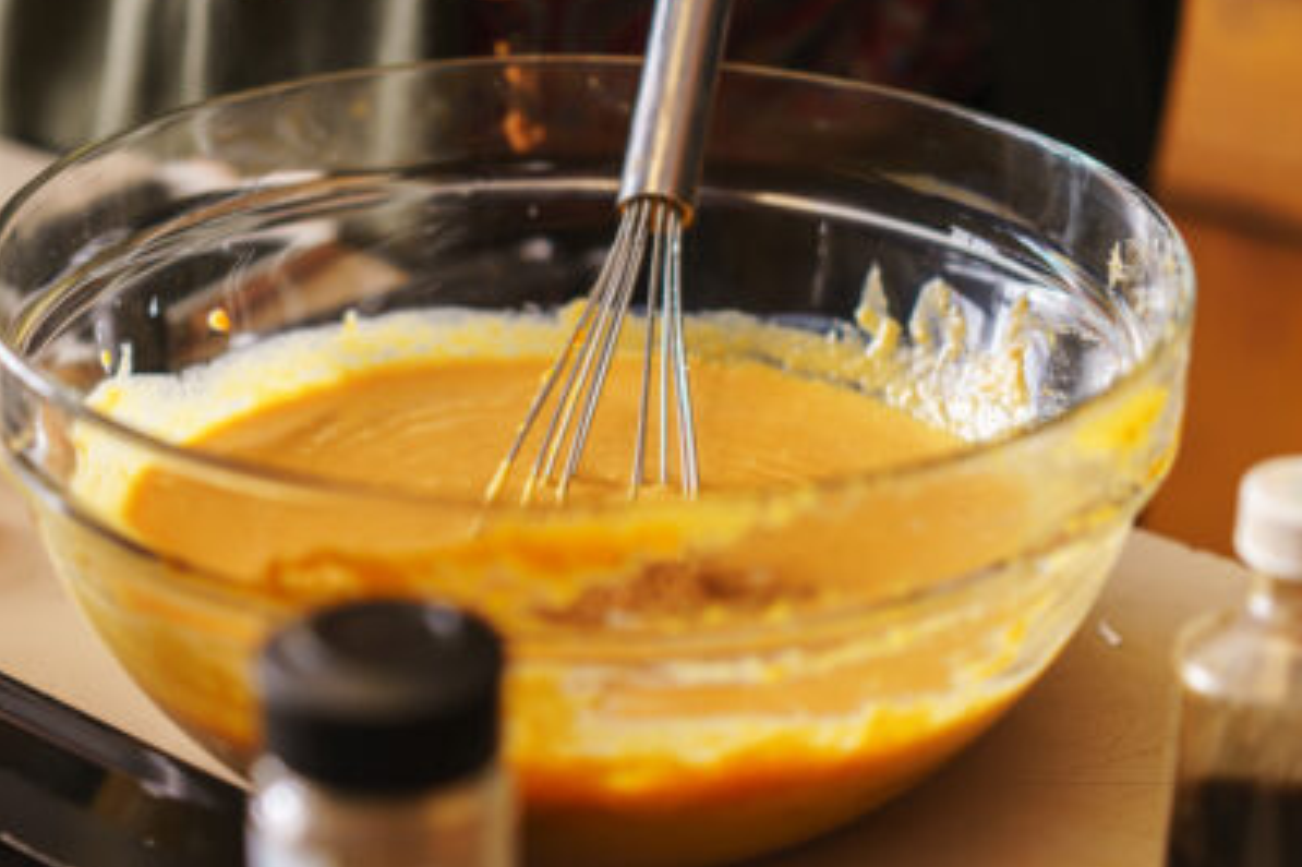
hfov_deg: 24.4
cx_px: 429
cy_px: 344
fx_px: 3000
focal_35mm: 83
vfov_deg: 16.4
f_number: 2.8
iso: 100
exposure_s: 1/160
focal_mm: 55
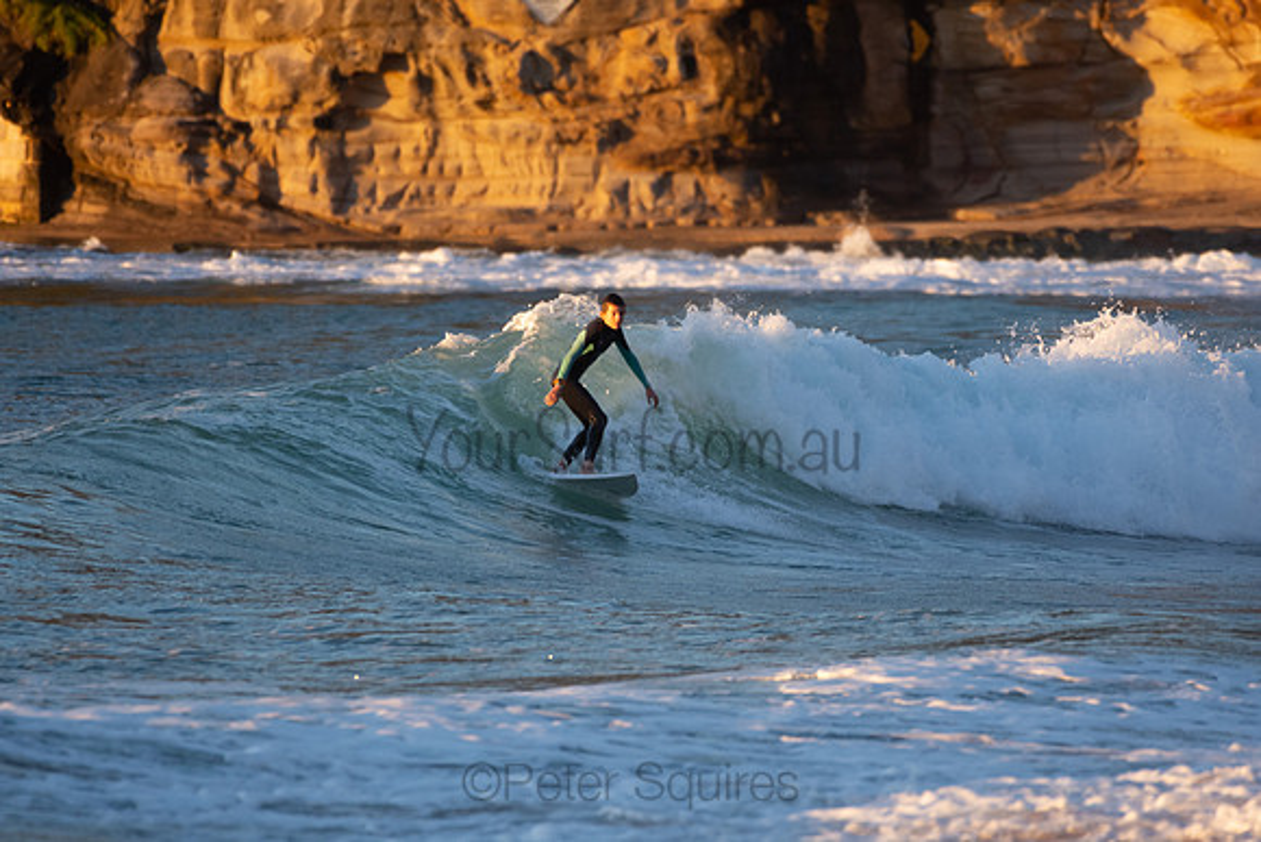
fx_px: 26276
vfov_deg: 1.8
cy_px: 421
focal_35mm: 750
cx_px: 630
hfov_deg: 2.7
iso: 720
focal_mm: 500
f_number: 5.6
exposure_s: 1/640
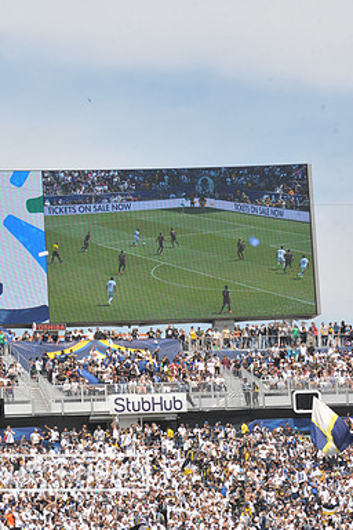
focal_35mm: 154
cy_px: 265
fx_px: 2265
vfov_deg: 13.3
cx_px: 51
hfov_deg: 8.9
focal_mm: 102
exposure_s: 1/400
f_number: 10
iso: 250
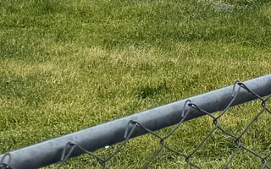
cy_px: -302
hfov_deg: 10.1
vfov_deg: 7.3
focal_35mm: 163
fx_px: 1204
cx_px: 771
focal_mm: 6.76
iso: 80
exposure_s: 1/2445
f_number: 1.78
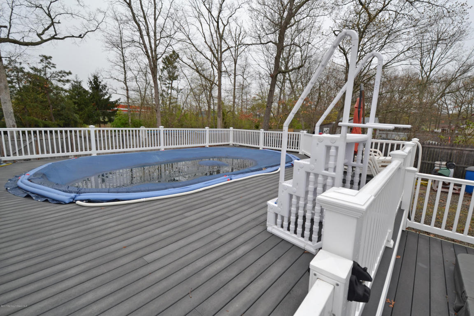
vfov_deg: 77.3
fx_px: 197
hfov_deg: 100.4
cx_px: 237
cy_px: 158
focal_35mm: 15
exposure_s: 1/160
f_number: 7.1
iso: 100
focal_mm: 10
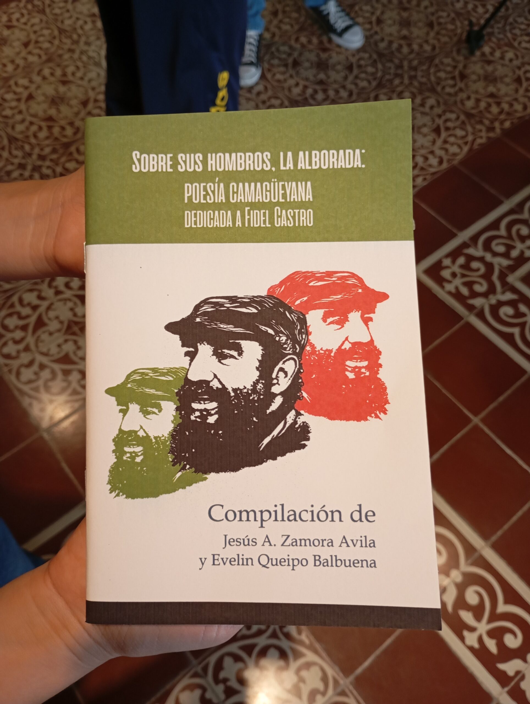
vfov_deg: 63.4
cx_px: 265
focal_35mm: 28
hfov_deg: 49.9
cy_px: 352
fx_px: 570
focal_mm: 4.27
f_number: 1.8
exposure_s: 1/33.3
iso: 862
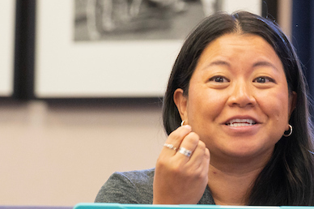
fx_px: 3634
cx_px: 13
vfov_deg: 3.3
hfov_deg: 4.9
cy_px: 159
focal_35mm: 417
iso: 1600
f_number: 3.5
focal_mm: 135
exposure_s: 1/250
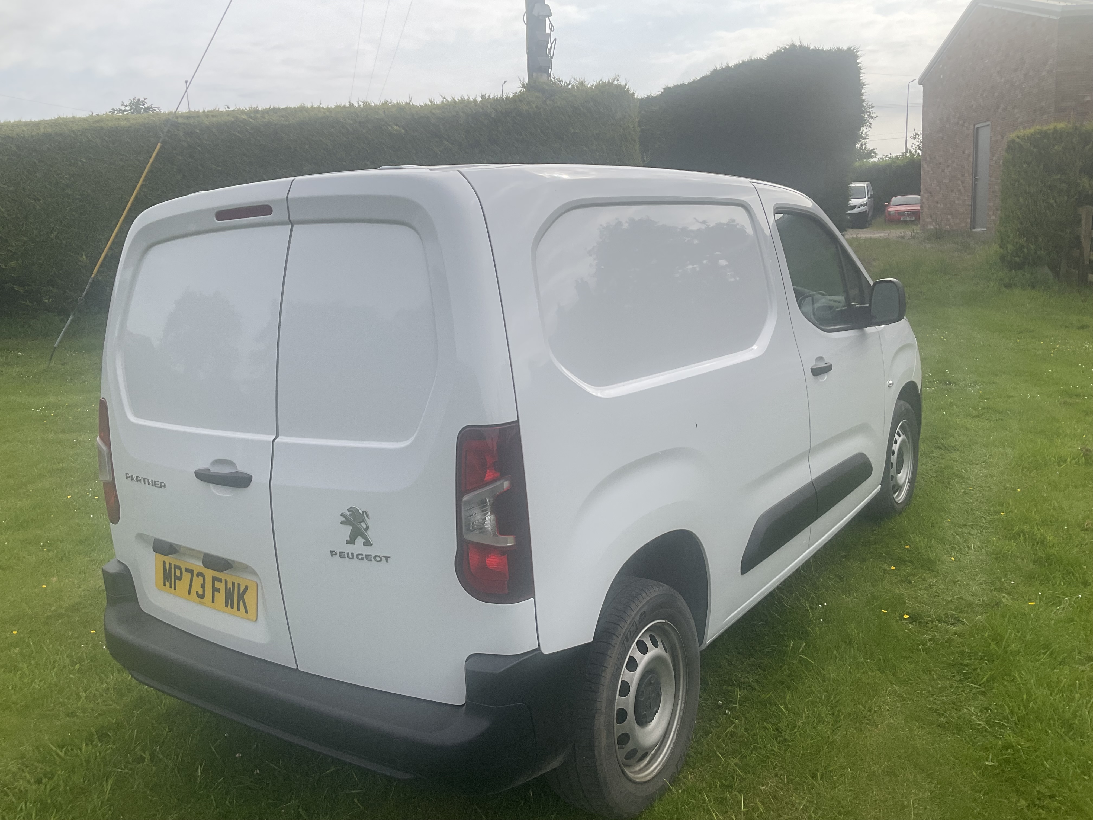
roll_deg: +4.2
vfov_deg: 48.2
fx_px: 916
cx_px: 546
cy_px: 410
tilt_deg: -11.9
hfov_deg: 61.7
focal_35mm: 29
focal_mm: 3
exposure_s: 1/1675
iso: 16
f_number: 1.8
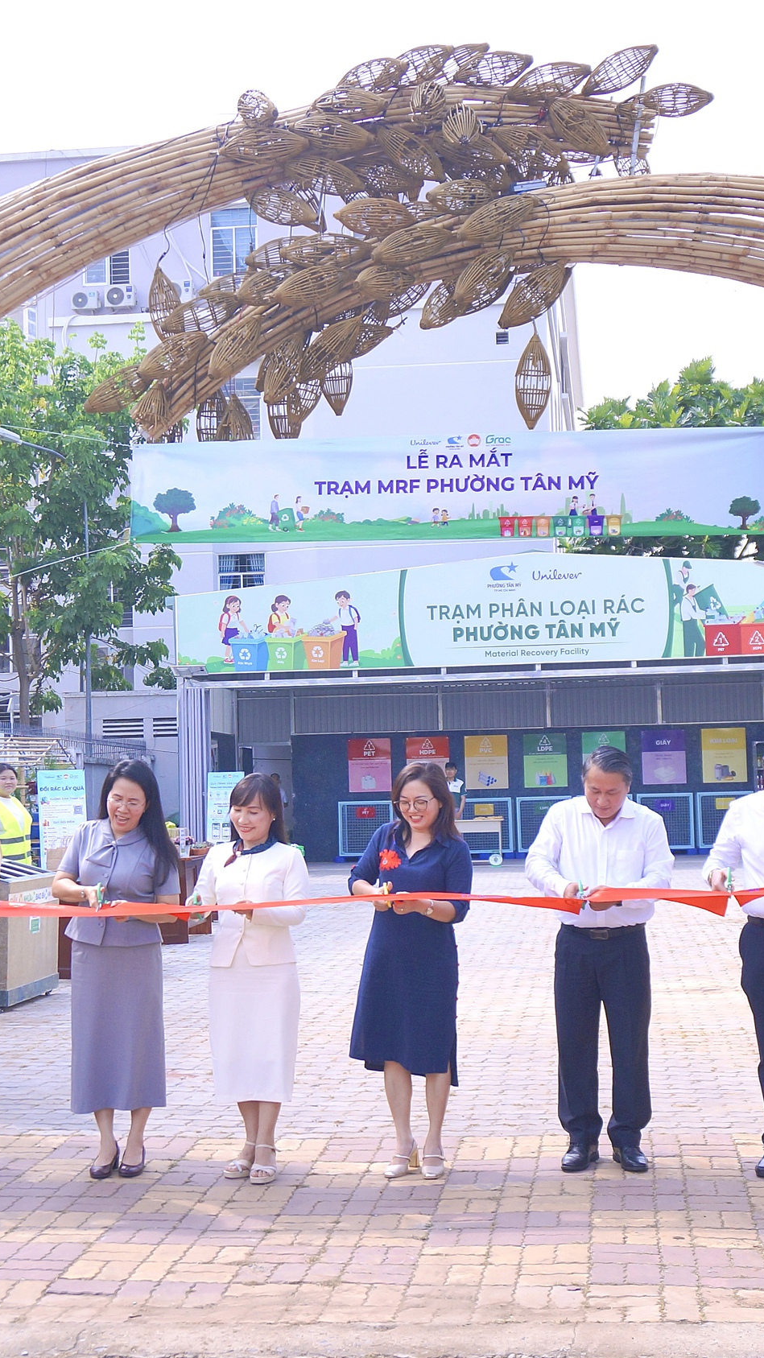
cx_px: 387
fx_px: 1973
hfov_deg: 21.9
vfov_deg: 38.0
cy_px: 682
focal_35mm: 55
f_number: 5
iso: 100
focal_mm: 23
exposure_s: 1/500
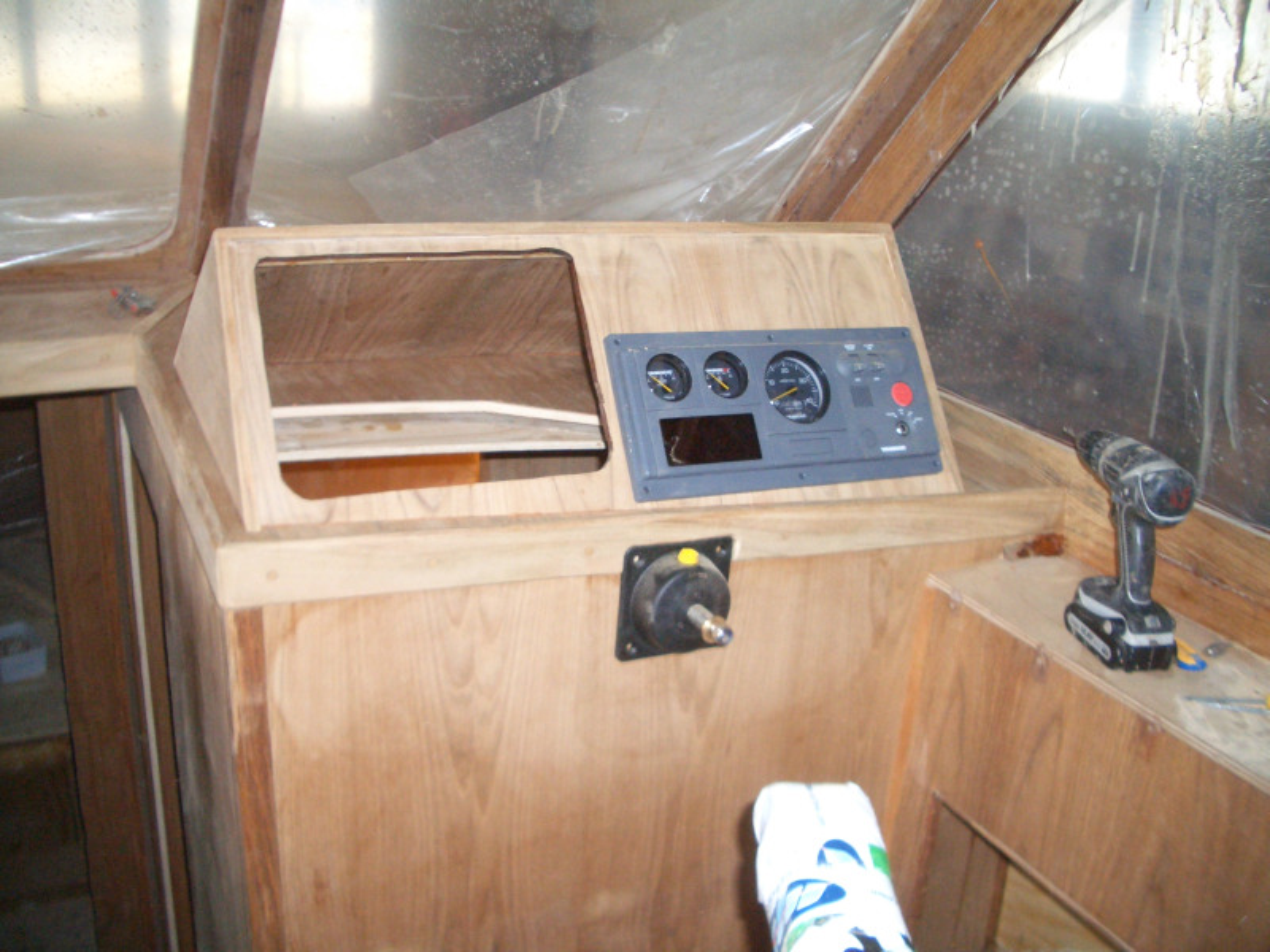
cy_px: 476
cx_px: 635
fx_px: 1284
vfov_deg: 40.7
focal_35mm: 35
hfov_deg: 52.6
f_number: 2.6
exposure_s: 1/60
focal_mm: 5.8
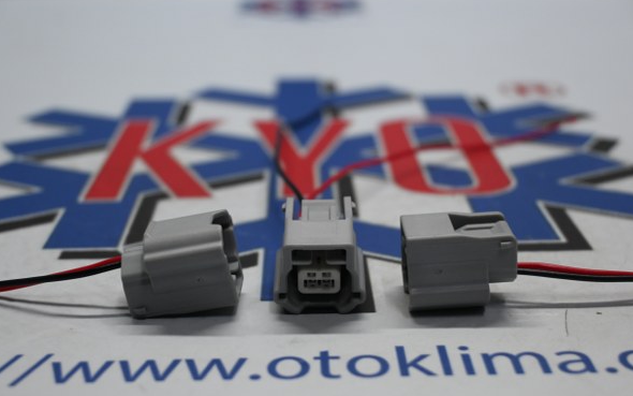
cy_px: 208
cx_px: 314
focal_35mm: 56
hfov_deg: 36.3
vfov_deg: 23.2
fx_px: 966
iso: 450
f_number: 5.3
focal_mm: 36
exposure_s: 1/60
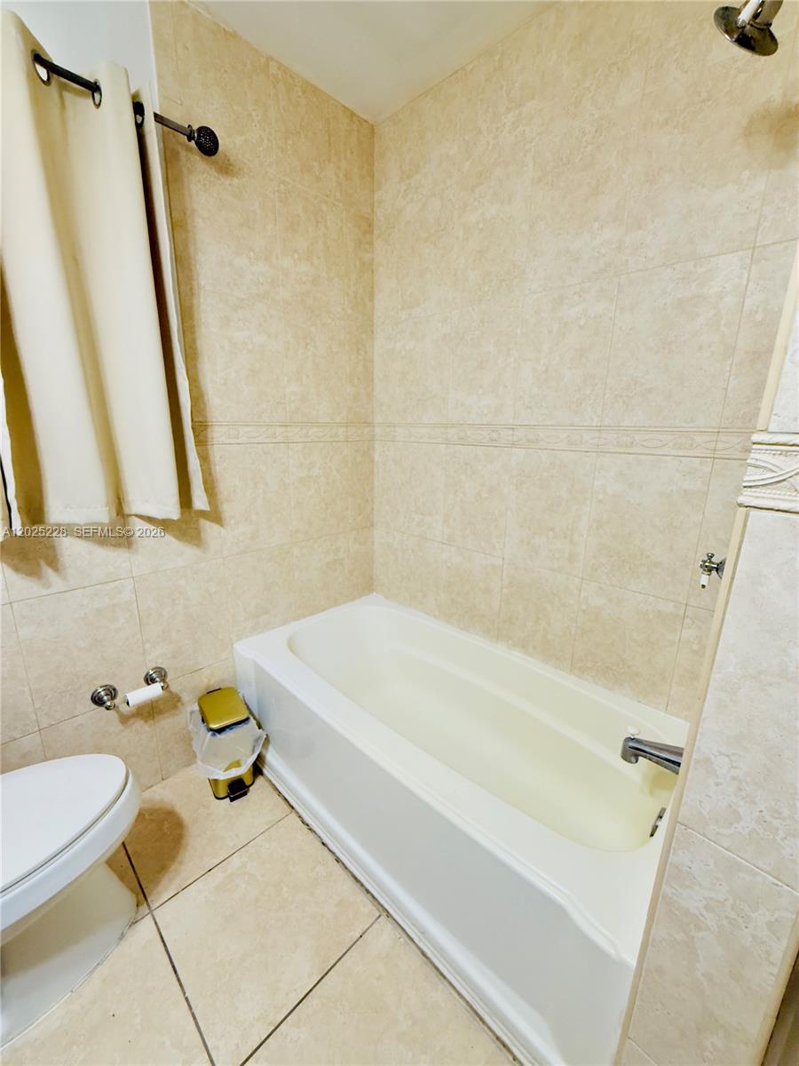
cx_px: 400
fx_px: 431
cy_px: 533
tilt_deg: -13.7
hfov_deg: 85.7
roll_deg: -0.9
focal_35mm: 14
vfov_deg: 102.1
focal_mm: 2.22
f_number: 2.2
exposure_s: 1/120
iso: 250
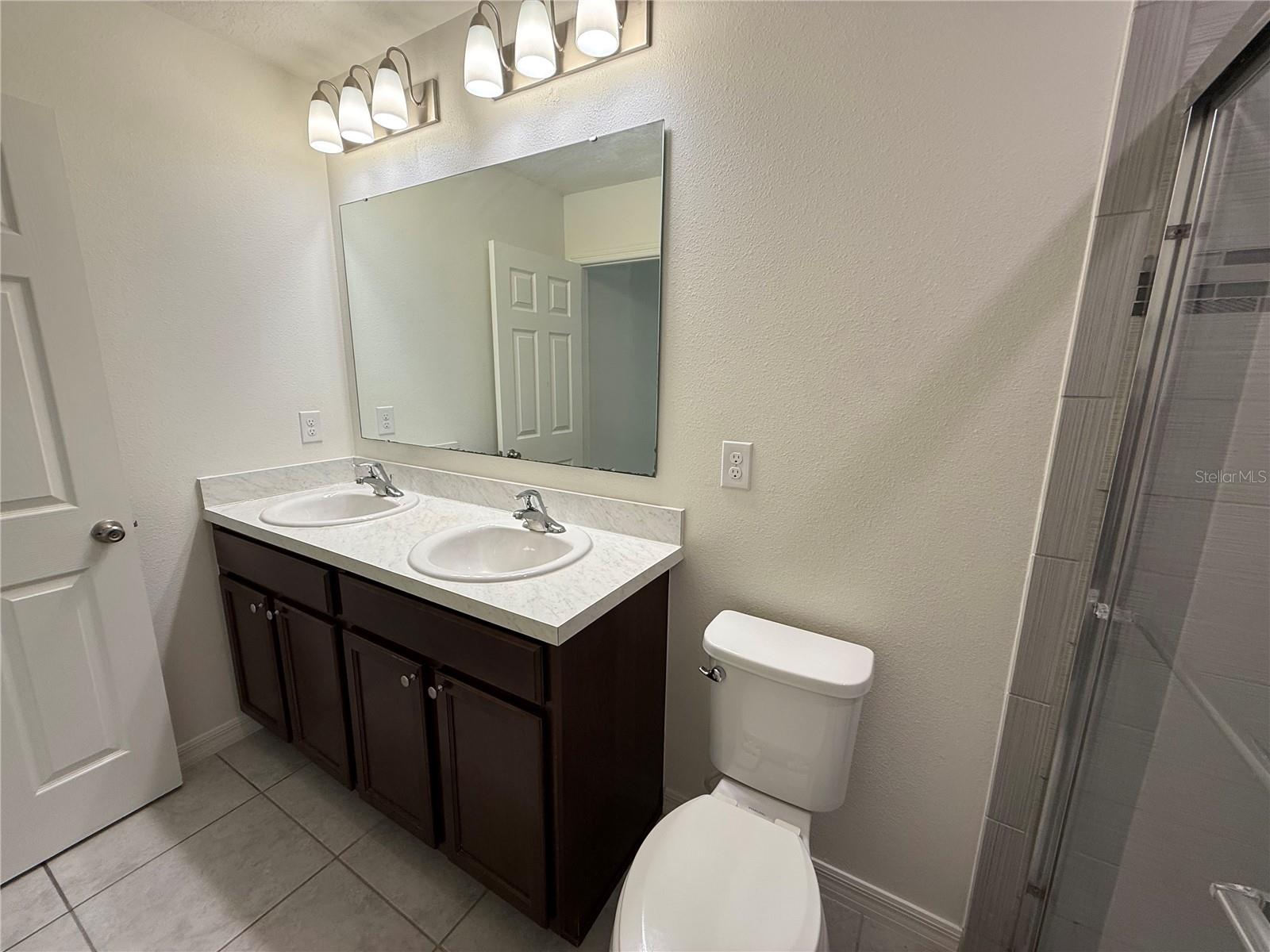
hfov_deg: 102.1
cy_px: 476
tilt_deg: -10.8
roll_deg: -0.5
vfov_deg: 85.7
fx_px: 514
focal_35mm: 14
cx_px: 635
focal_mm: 2.22
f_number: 2.2
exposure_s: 1/120
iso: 125
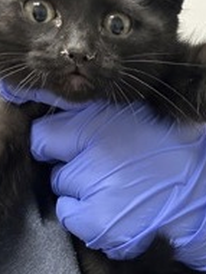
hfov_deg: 21.5
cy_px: 219
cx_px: 200
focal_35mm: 66
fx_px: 524
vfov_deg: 28.8
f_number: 1.9
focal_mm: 2.69
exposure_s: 1/60
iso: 100
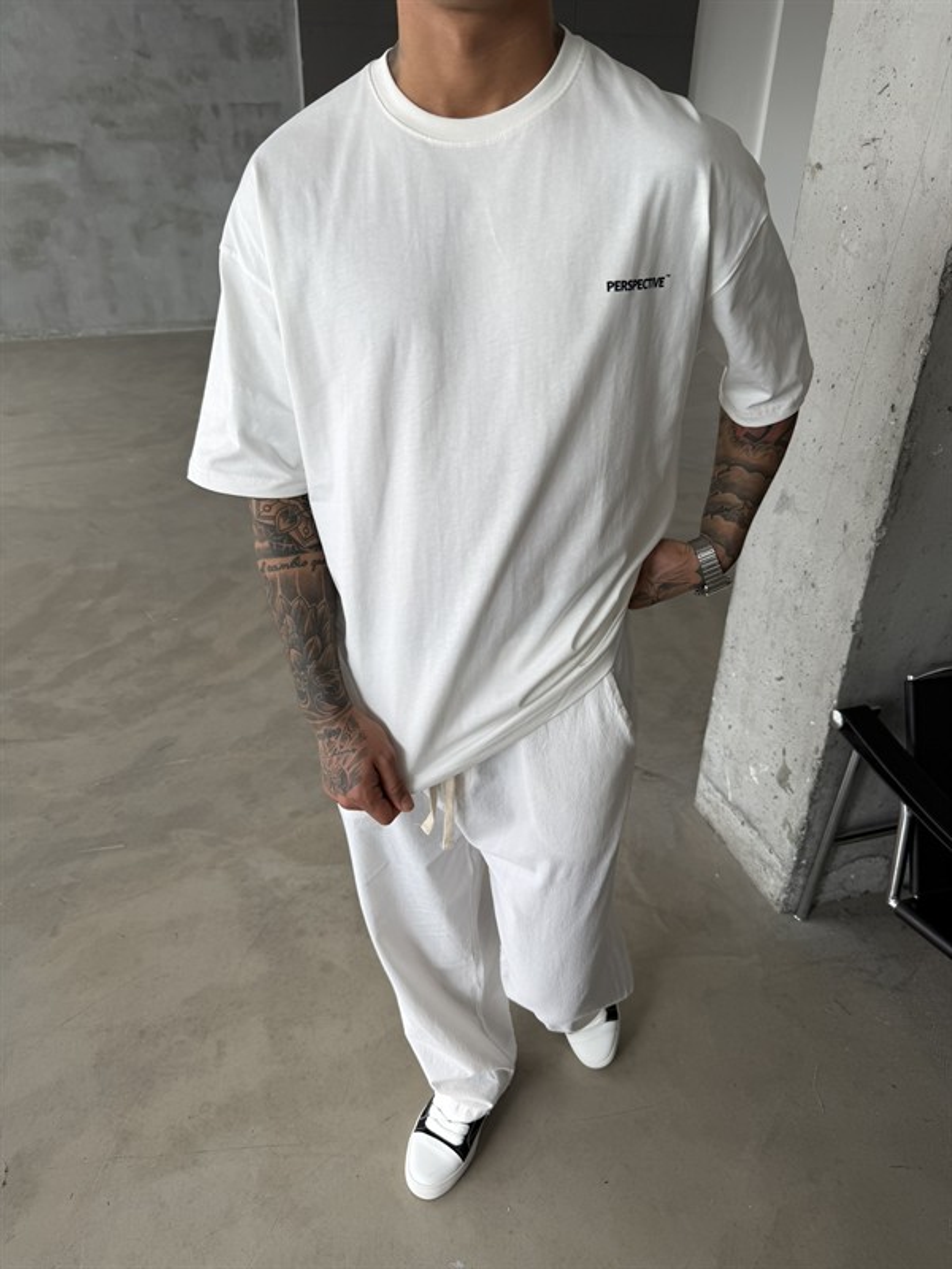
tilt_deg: -29.2
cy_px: 634
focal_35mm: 24
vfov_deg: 71.6
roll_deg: -0.8
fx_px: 880
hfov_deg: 56.8
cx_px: 476
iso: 64
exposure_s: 1/254
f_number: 1.78
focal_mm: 6.76
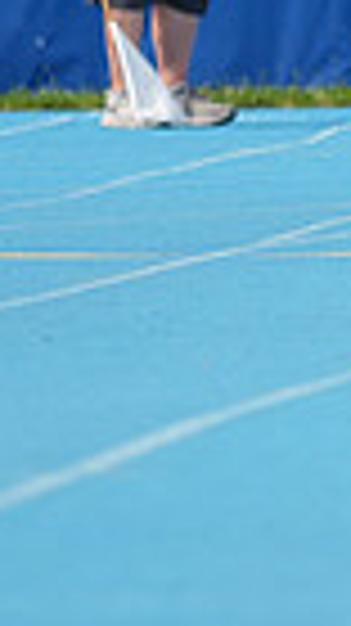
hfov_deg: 0.9
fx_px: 21682
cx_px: 1076
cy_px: -151
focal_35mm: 1308
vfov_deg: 1.7
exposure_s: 1/1250
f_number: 6.3
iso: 500
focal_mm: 300
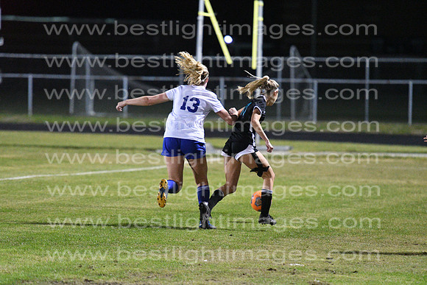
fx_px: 3381
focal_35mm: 285
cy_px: 142
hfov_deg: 7.2
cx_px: 214
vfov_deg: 4.8
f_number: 2.8
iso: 10000
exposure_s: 1/800
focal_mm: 190
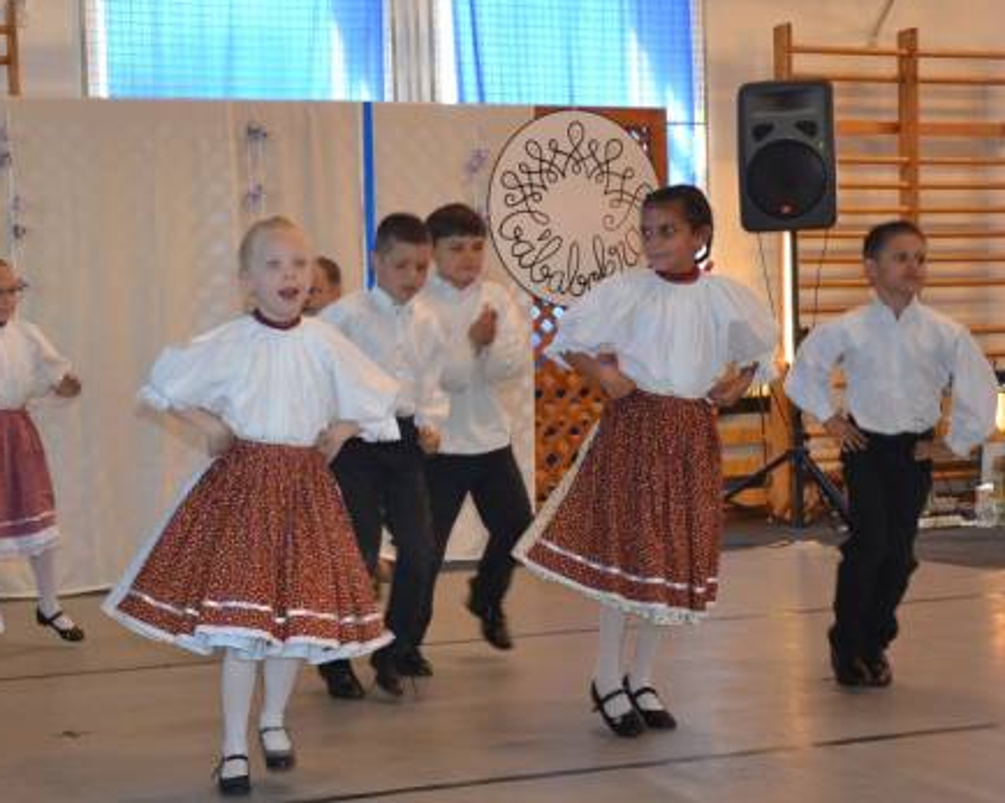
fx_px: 1929
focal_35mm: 65
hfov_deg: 28.9
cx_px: 303
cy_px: 459
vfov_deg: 23.5
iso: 720
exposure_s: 1/60
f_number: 4
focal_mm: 25
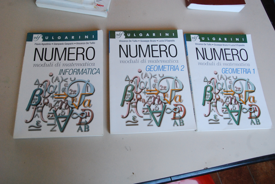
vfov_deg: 50.5
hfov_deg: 70.4
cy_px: 92
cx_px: 138
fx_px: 195
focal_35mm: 26
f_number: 9
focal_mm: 17
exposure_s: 1/125
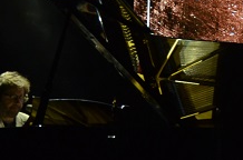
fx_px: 1185
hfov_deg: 11.3
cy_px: 15
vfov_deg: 7.7
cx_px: 339
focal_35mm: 176
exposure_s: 1/30
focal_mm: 32
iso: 1000
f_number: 4.2
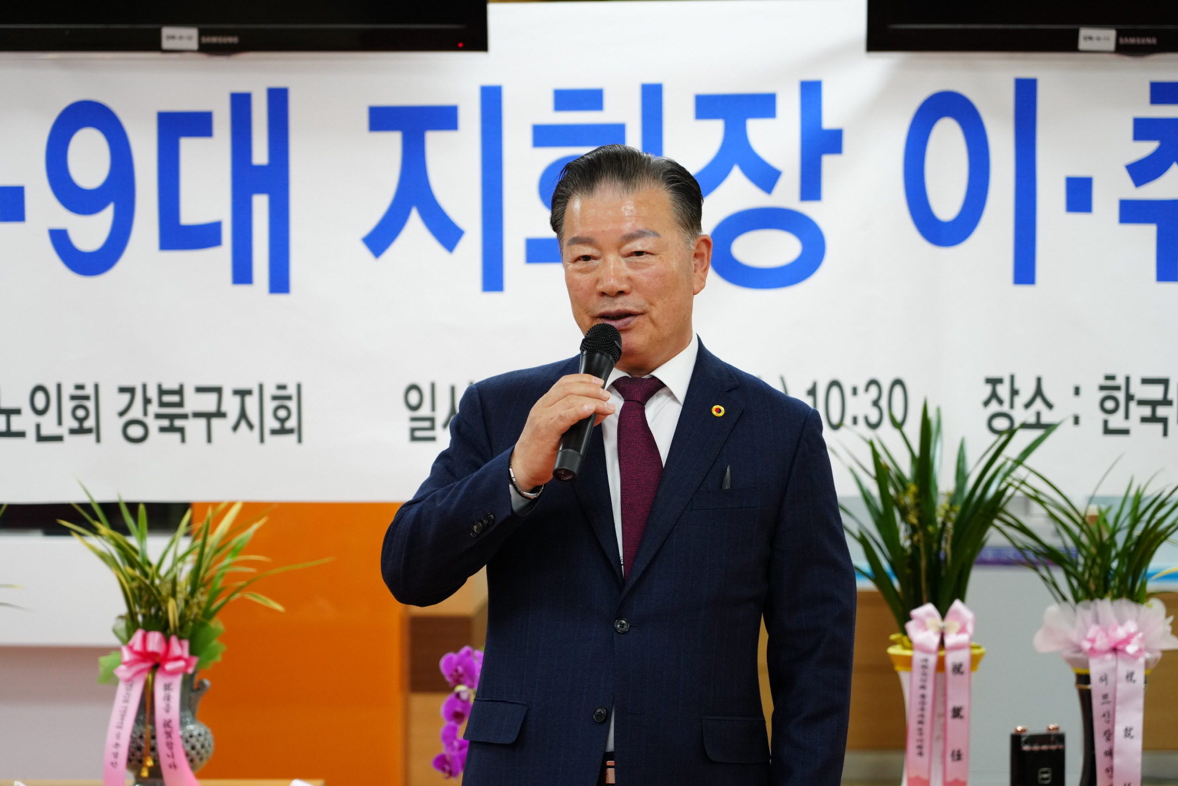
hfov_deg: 19.3
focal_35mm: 106
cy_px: 392
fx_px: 3469
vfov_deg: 12.9
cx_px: 590
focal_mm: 105
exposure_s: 1/160
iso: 1600
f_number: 4
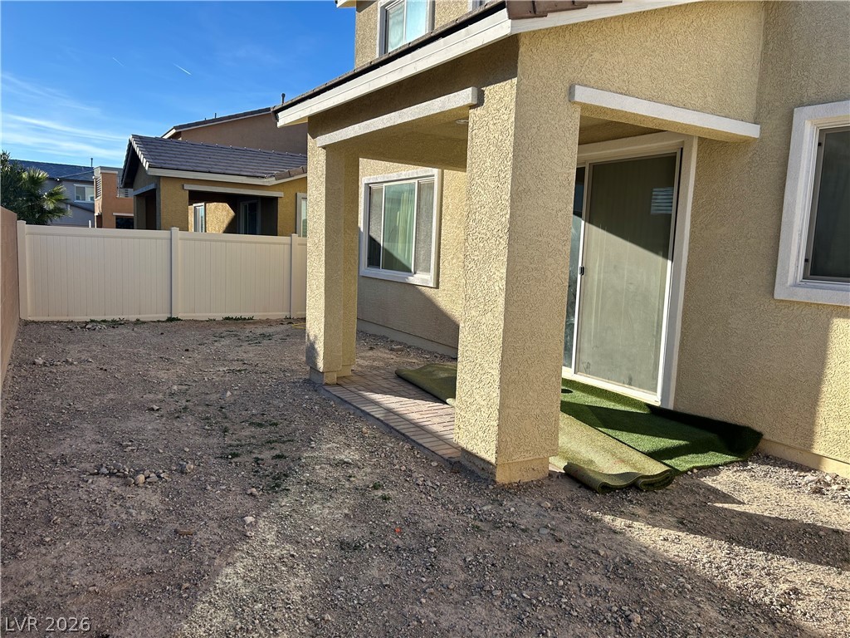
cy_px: 319
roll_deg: -2.4
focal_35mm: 26
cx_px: 425
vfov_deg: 53.1
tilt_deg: -5.5
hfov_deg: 67.3
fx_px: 638
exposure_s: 1/2252
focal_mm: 5.7
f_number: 1.5
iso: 50
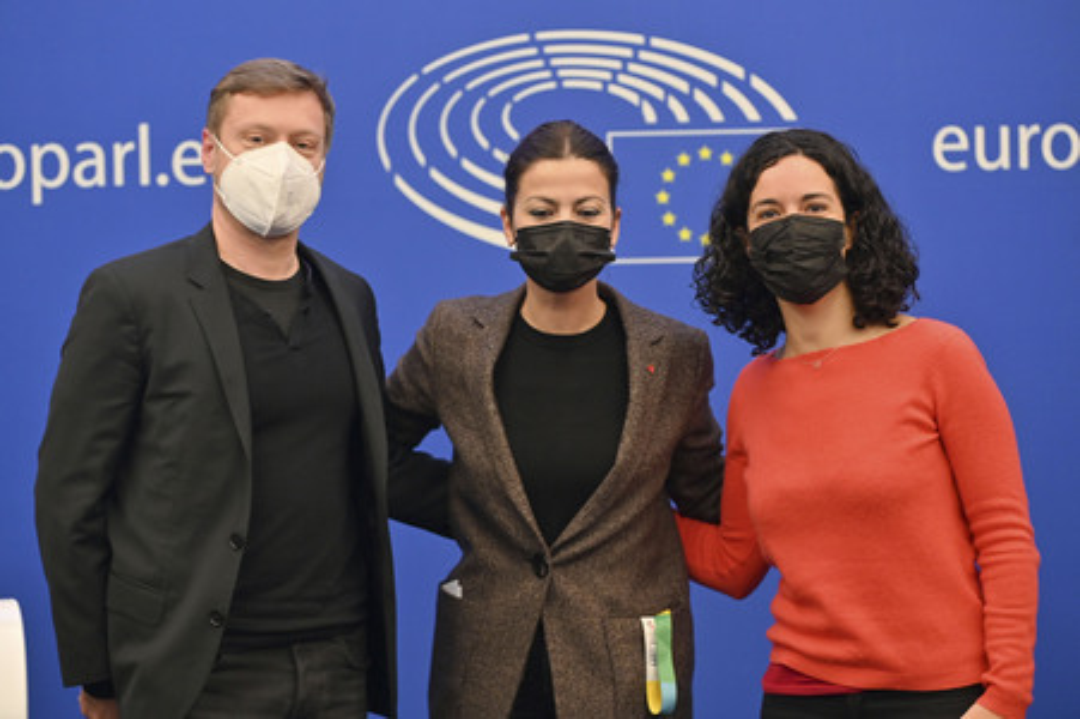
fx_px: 3477
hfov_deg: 17.7
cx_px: 540
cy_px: 360
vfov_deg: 11.8
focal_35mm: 116
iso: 640
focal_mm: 116
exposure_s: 1/160
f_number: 2.8
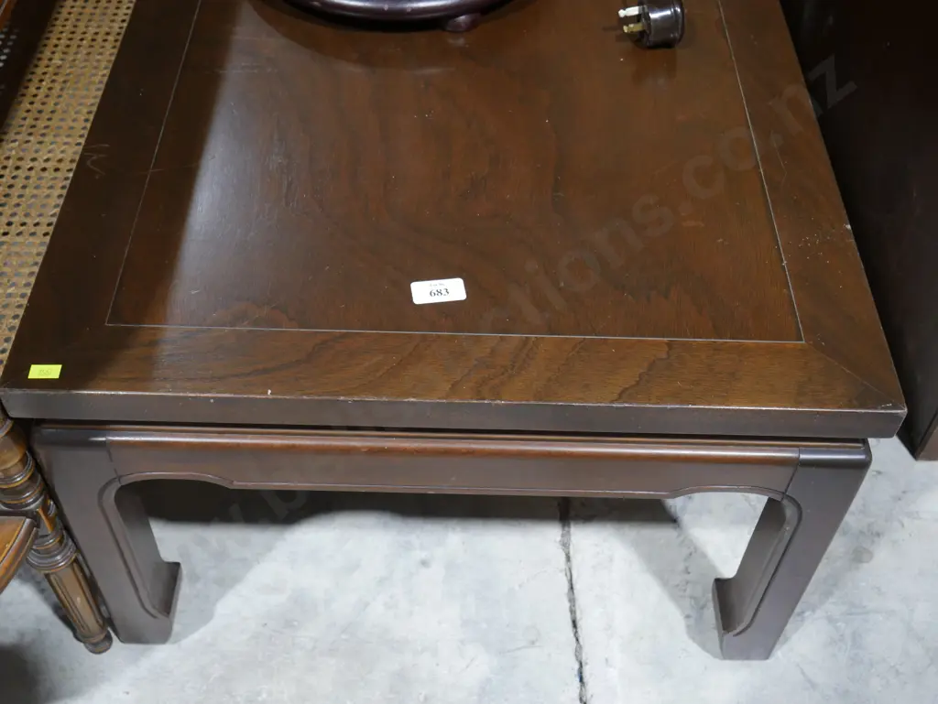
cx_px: 469
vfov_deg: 36.0
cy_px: 352
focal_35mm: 40
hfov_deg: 46.8
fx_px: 1084
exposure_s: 1/60
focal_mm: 20
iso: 1000
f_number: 5
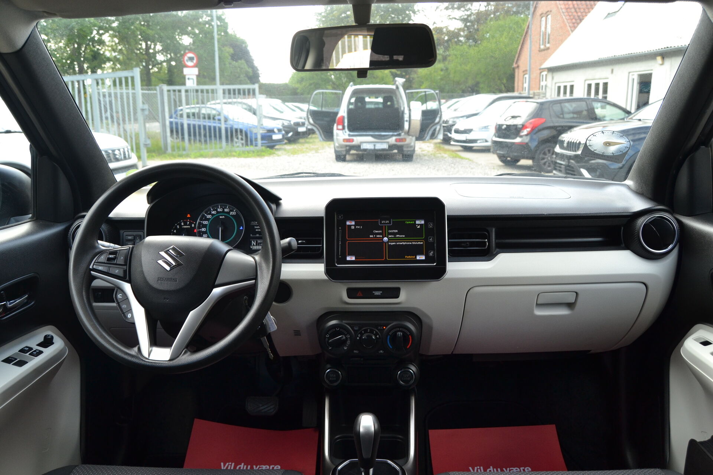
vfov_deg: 47.9
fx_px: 535
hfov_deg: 67.4
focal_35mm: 27
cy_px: 238
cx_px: 356
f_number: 5.6
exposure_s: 1/125
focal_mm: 18
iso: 400
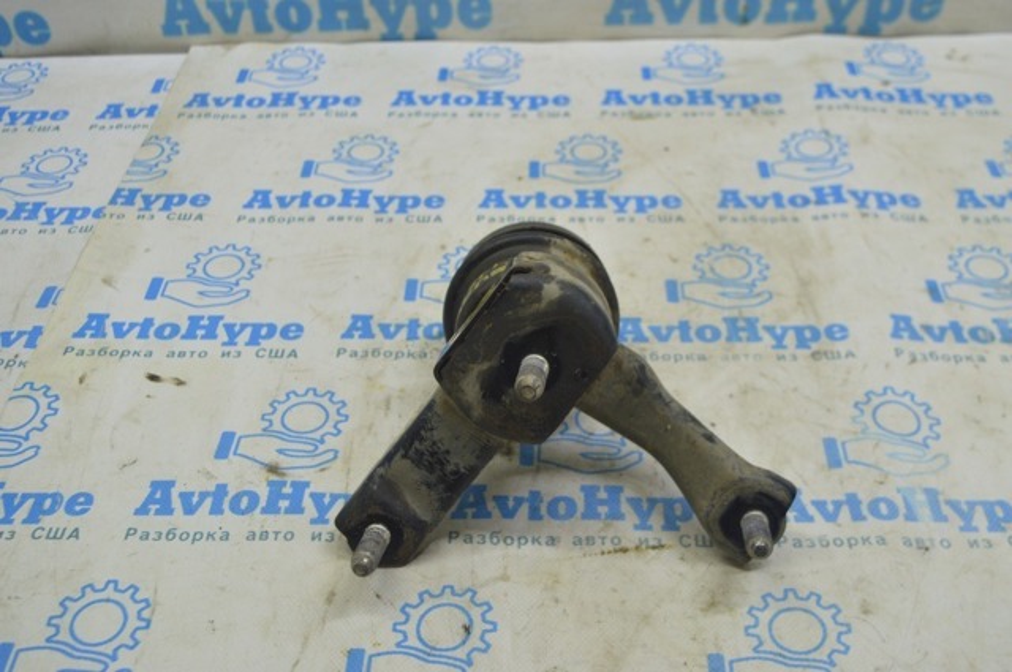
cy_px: 336
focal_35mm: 40
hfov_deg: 48.0
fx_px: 1137
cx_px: 506
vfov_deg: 32.9
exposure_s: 1/40
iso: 400
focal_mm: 27
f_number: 5.6
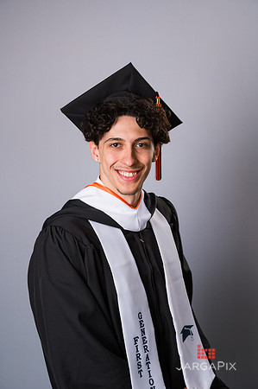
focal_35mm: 100
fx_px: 1077
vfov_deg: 20.4
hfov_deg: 13.7
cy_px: 194
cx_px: 129
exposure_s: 1/200
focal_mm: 100
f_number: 8
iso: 800
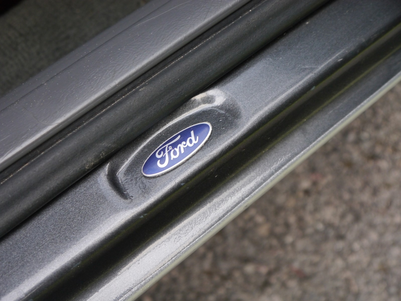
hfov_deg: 36.8
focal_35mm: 52
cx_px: 200
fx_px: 603
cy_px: 150
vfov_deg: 28.1
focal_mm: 26
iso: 800
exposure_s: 1/50
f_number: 4.7
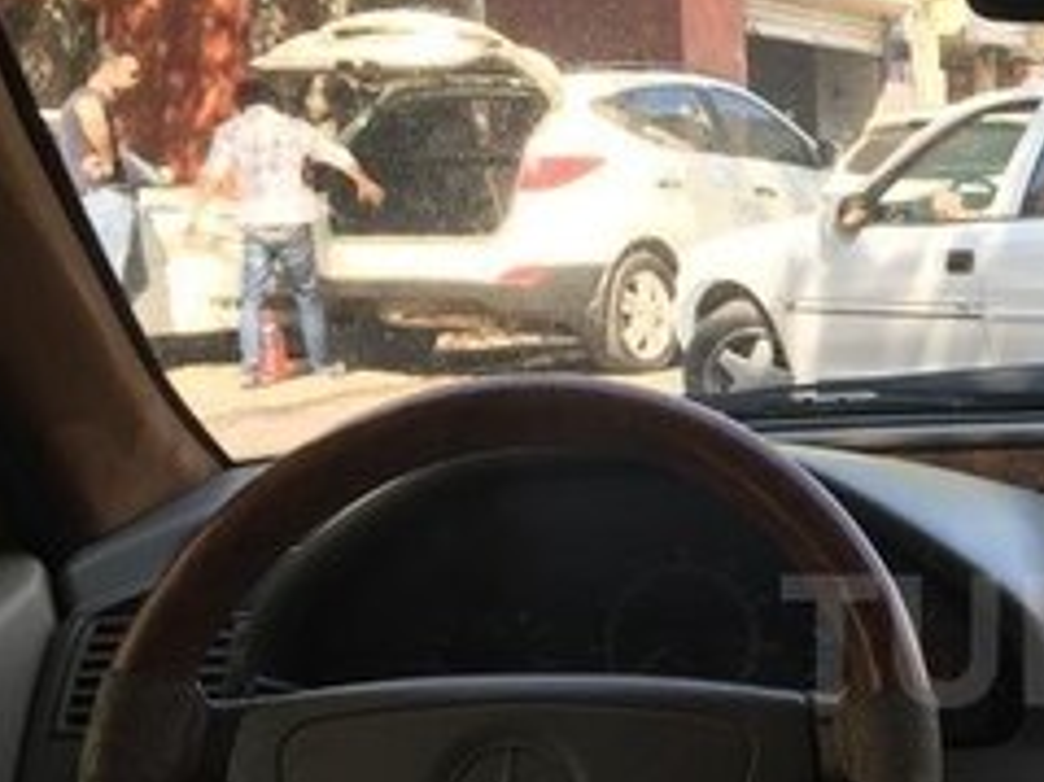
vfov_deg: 18.2
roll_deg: -1.1
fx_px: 2412
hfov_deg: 22.6
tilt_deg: -7.4
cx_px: 1227
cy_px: 640
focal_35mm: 80
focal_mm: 4.15
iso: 32
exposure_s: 1/177
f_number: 2.2
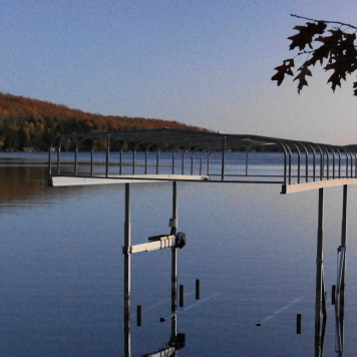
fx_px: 1003
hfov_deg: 20.2
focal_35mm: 86
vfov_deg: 19.9
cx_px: 205
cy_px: 296
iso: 1600
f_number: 4
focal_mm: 24
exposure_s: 1/13
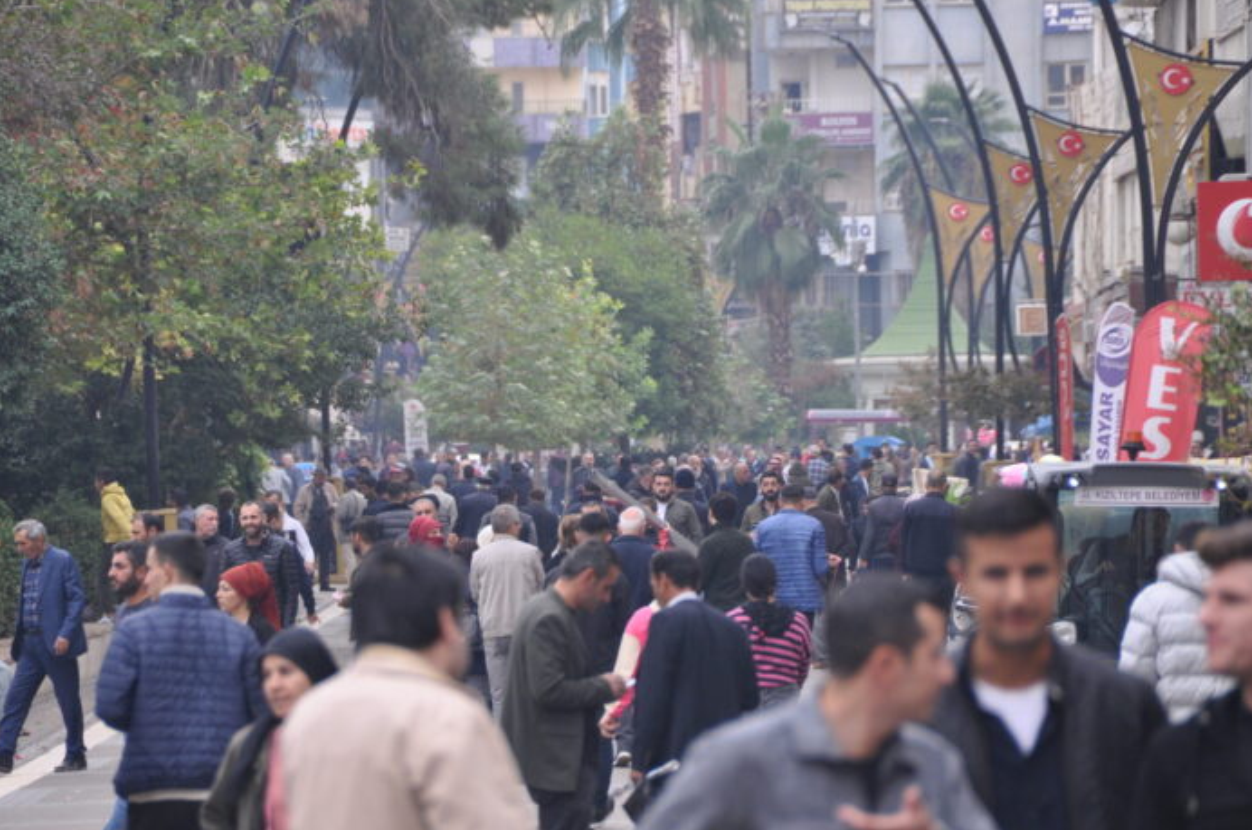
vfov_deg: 4.1
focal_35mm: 333
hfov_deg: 6.2
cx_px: 593
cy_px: 427
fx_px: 11562
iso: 500
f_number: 5.6
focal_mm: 200
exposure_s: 1/250
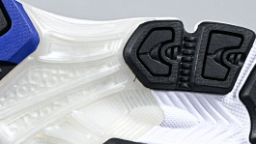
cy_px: 38
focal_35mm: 176
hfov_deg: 12.1
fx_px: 1192
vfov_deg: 6.9
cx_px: 12
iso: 320
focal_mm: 37
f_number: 5.3
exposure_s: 1/60
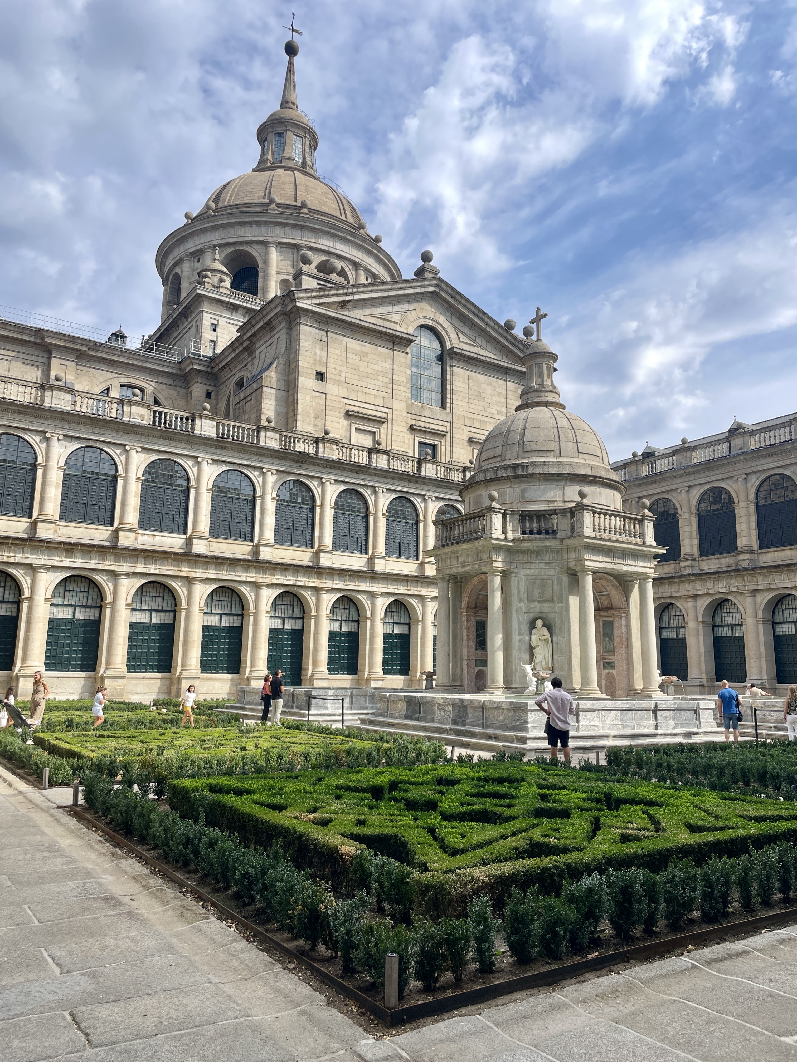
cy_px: 531
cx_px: 398
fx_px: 798
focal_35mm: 26
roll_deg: -0.9
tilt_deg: +11.6
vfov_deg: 67.3
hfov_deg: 53.1
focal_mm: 4.2
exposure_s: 1/947
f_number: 1.6
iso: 32
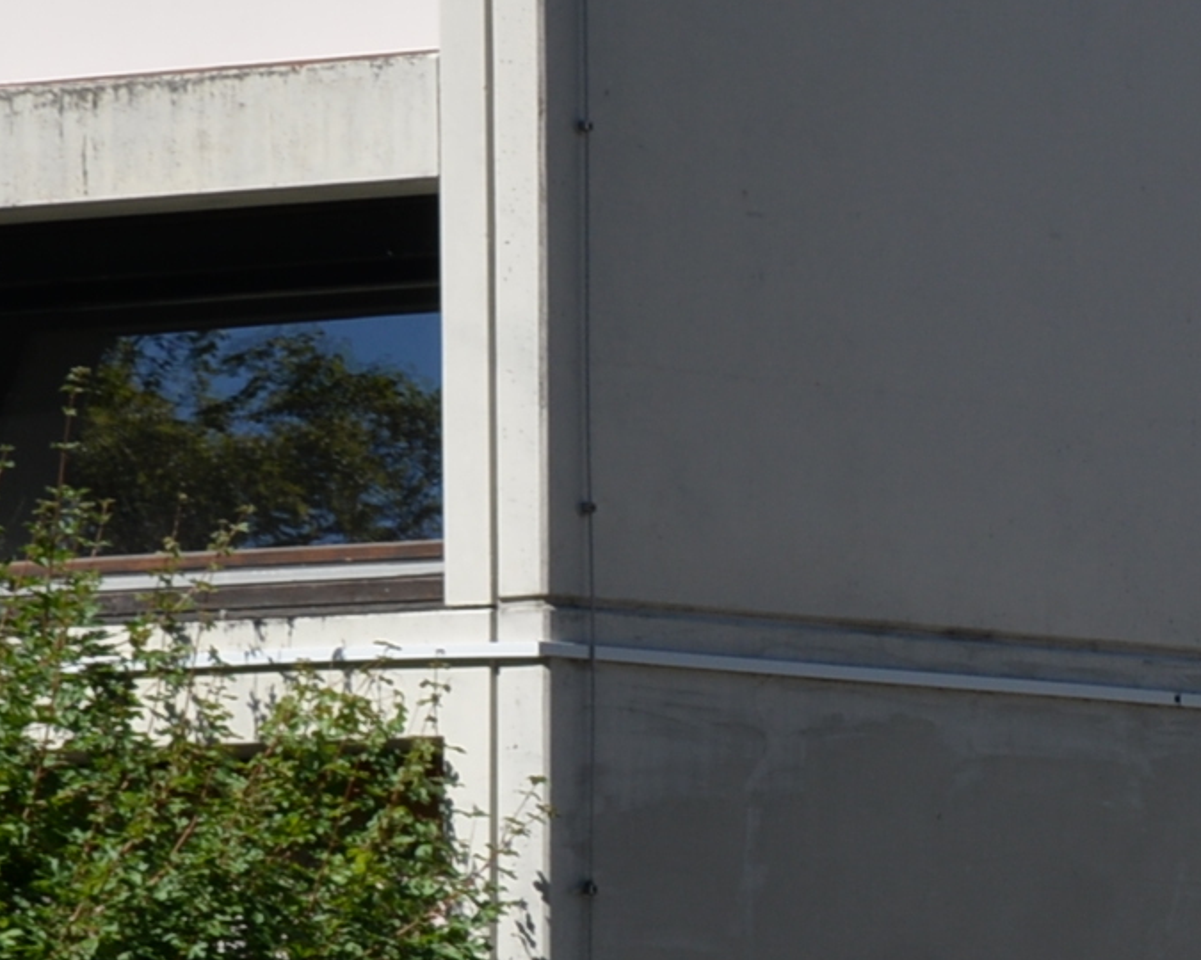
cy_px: 1340
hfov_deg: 6.0
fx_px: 10699
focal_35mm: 301
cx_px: 3550
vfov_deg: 5.1
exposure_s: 1/250
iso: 125
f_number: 8
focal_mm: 48
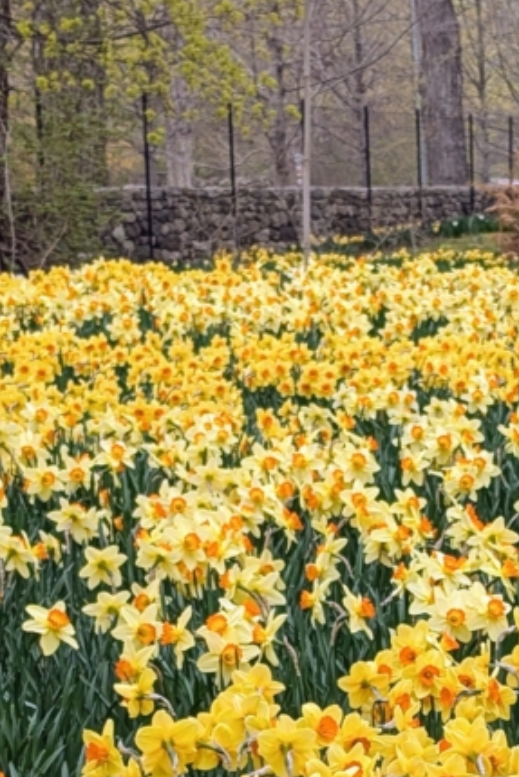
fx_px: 2614
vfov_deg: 16.5
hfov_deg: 11.2
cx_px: 559
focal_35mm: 121
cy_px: 820
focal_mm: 6.9
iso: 25
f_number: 1.68
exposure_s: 1/165
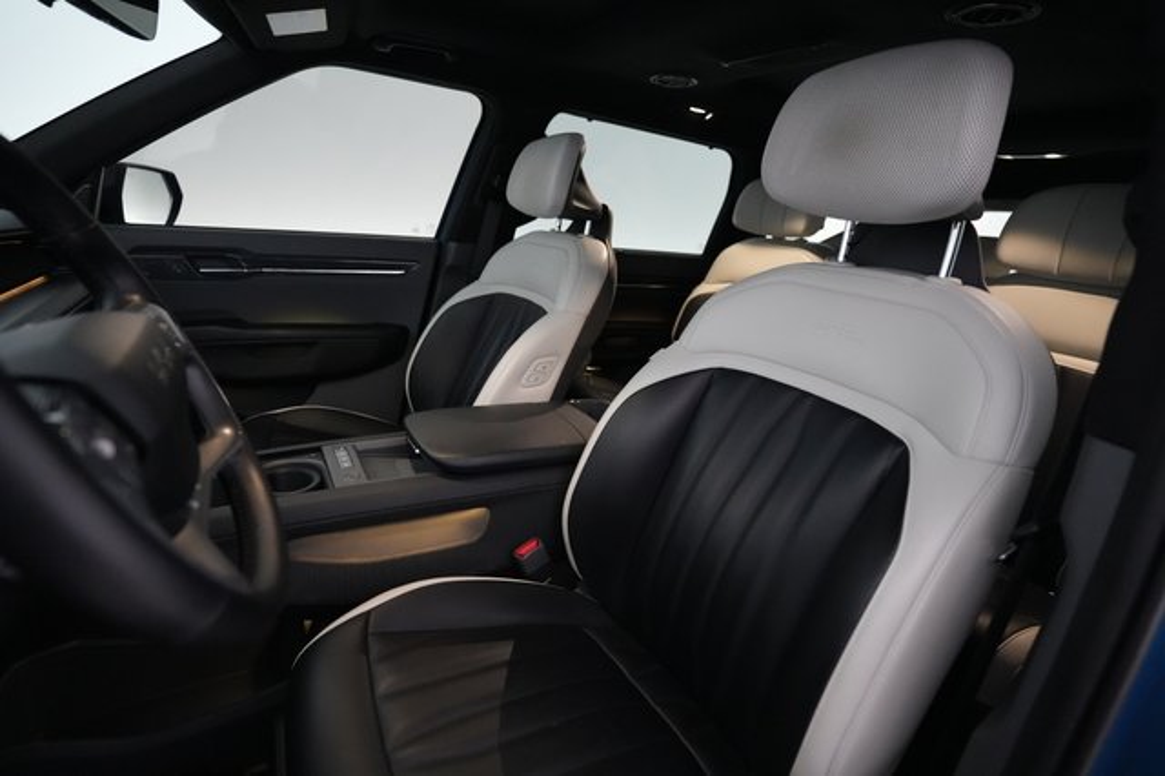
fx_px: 550
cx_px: 582
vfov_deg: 70.4
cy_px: 388
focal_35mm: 17
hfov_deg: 93.3
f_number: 2.8
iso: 8000
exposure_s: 1/250
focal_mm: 17
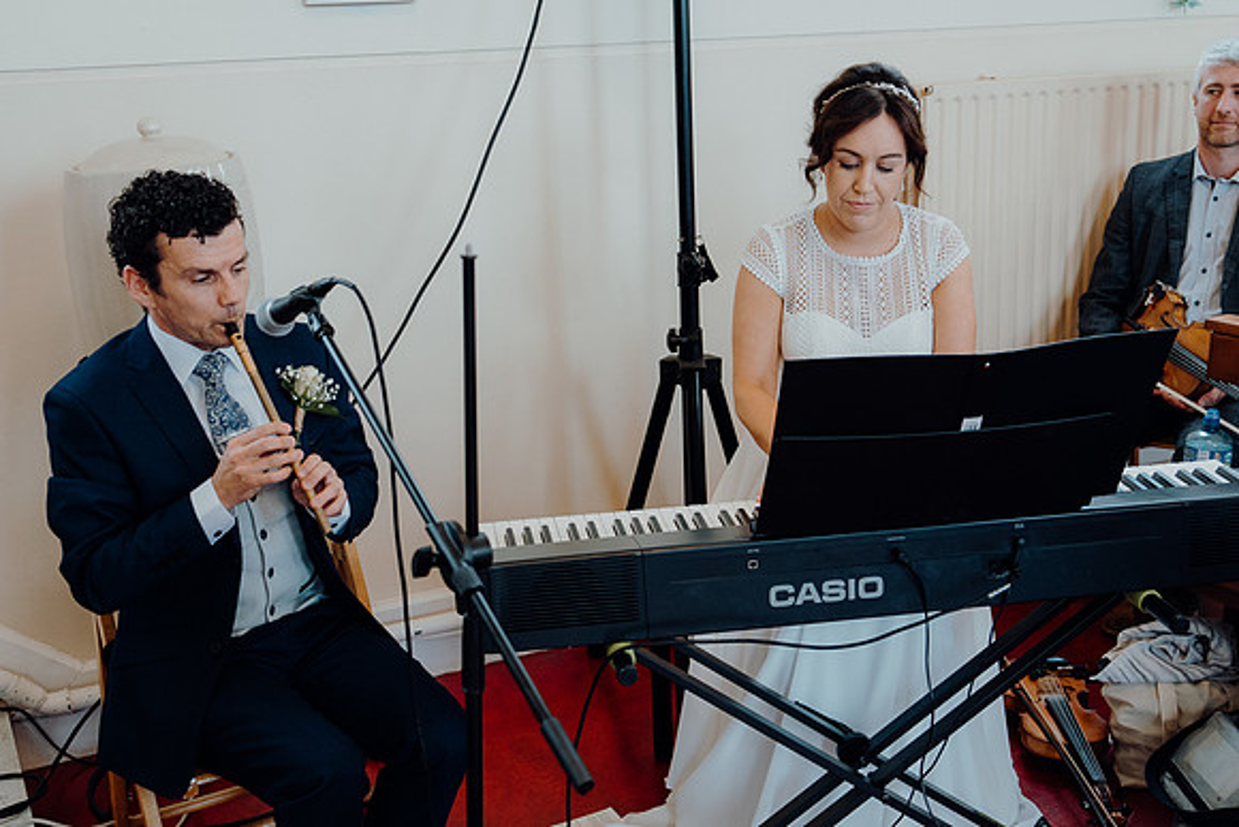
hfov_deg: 46.4
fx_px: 1446
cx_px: 620
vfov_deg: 31.9
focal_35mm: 42
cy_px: 414
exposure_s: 1/200
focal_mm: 28
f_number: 2.8
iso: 800
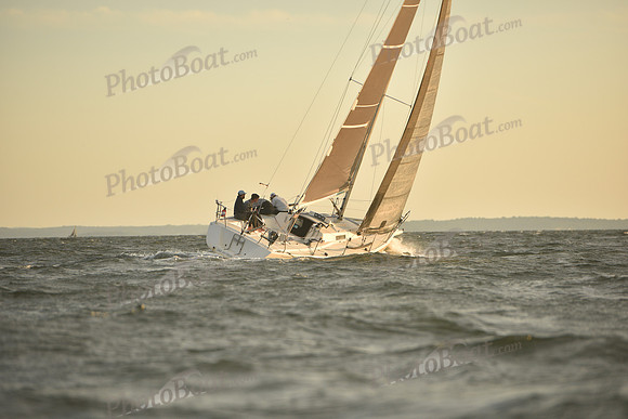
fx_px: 3490
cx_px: 314
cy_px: 210
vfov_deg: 6.9
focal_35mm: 200
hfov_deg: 10.3
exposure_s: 1/1000
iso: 250
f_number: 4.5
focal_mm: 200
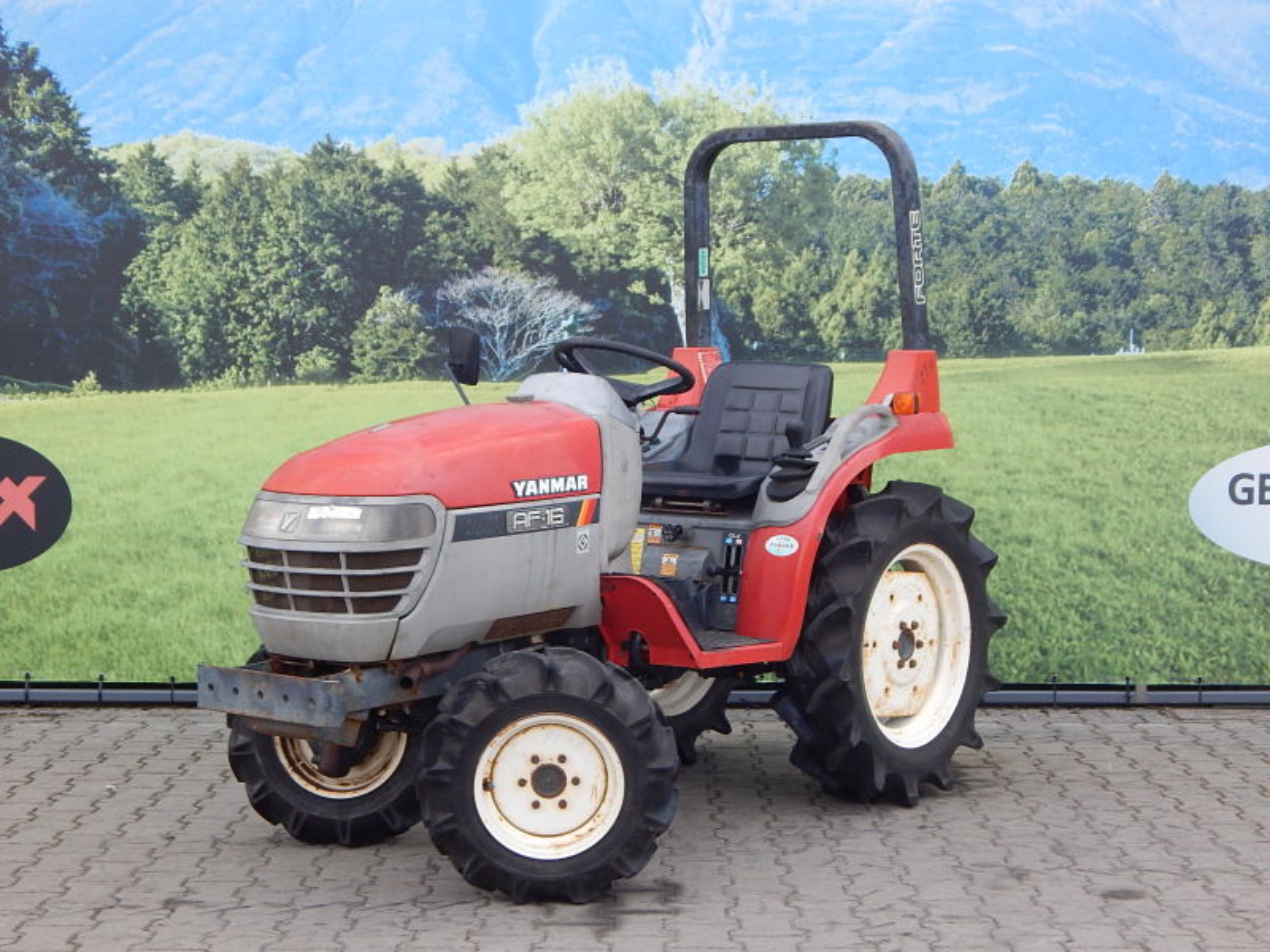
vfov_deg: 24.0
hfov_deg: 31.7
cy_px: 476
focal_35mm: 61
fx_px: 2238
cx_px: 635
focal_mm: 10.9
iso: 125
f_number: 4
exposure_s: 1/125
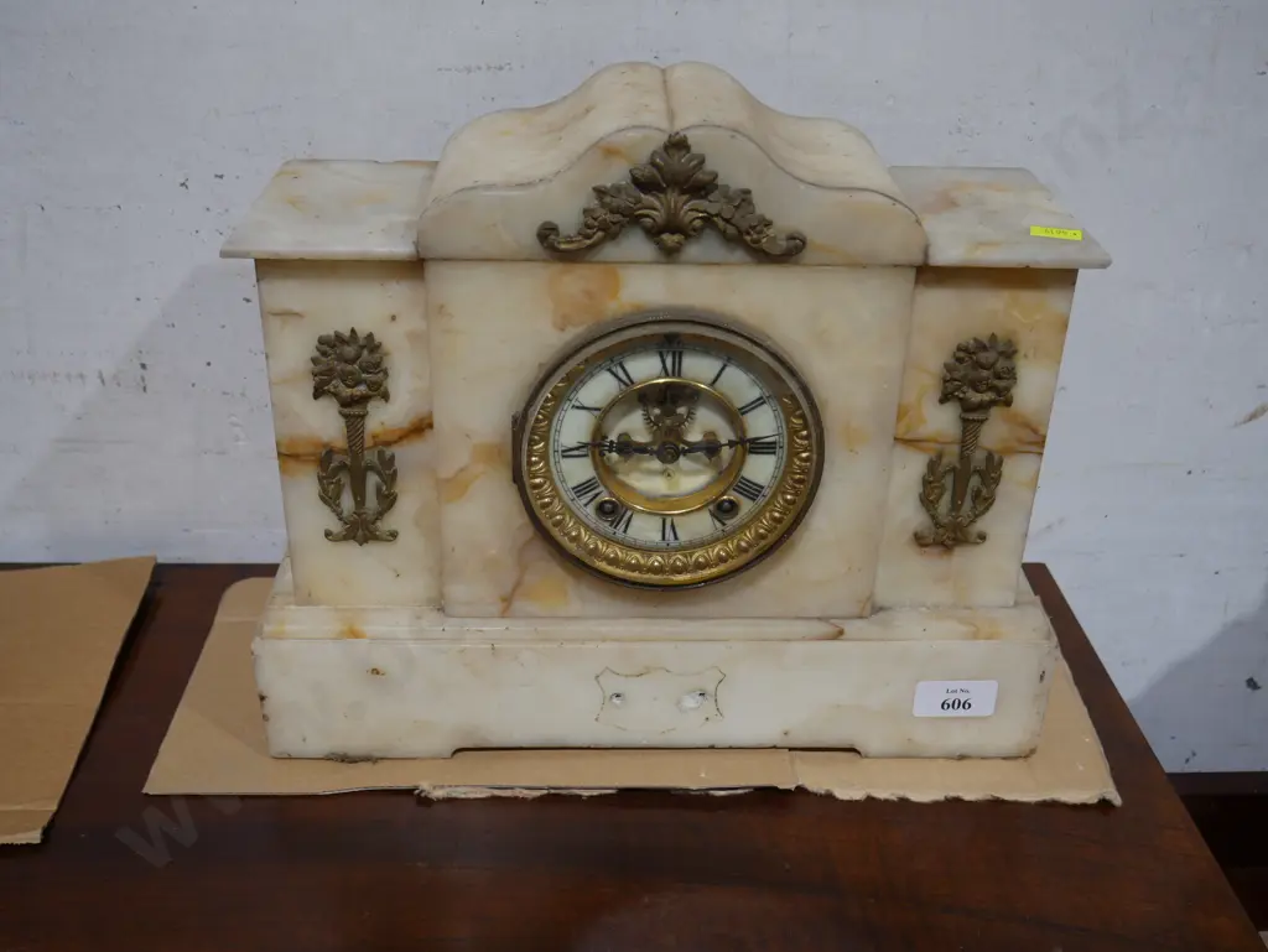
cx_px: 634
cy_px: 476
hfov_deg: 49.0
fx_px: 1393
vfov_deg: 37.8
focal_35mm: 38
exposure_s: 1/60
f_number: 4.1
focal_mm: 19
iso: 200
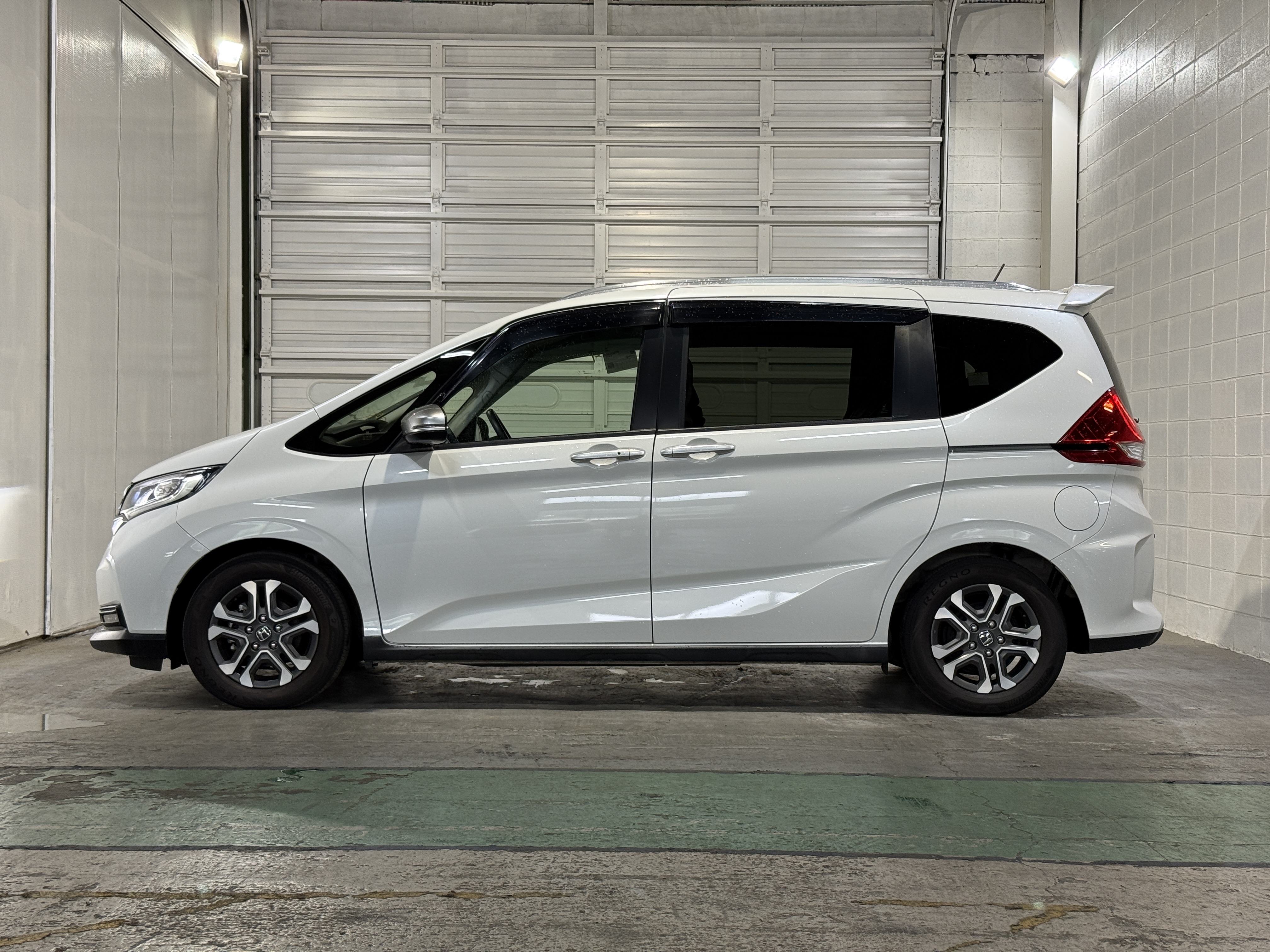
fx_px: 1761
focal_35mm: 48
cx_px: 635
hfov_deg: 39.7
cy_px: 476
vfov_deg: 30.3
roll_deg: -0.6
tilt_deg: -0.8
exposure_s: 1/60
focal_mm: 6.76
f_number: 1.78
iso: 80
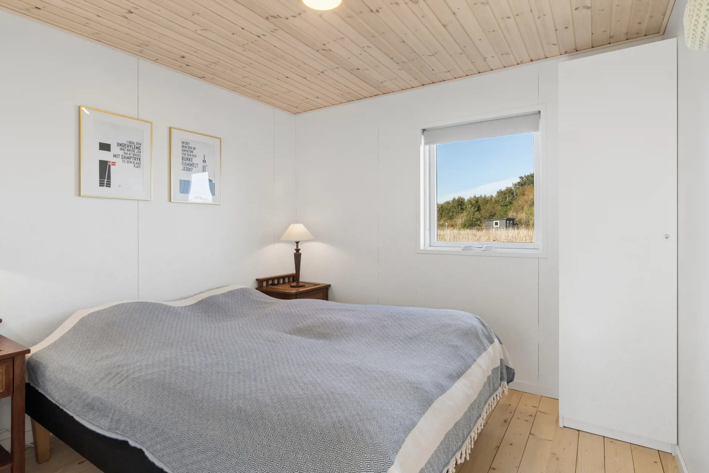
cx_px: 354
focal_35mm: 18
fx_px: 354
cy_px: 236
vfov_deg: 67.4
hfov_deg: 90.0
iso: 200
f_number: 8
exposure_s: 1/200
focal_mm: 12
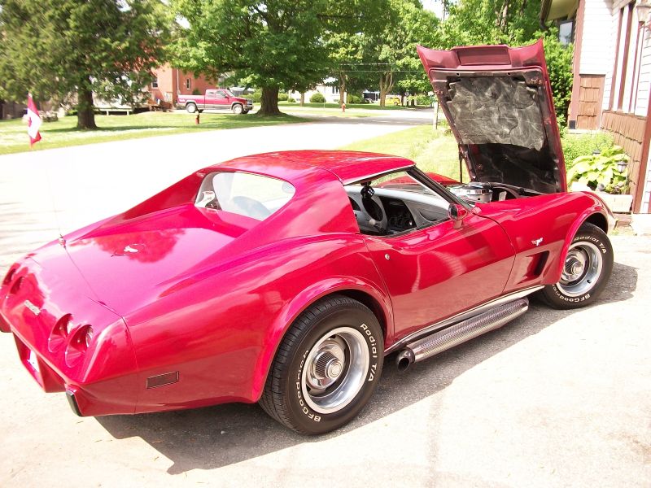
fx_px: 602
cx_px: 326
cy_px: 244
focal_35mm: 32
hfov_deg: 56.8
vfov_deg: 44.2
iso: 80
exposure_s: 1/320
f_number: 2.9
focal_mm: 5.7
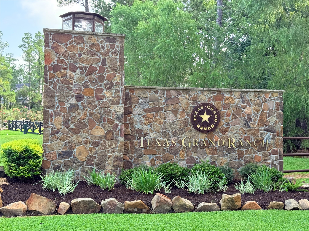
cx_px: 154
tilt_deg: +2.5
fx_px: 428
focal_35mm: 48
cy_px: 116
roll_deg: -1.5
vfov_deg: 30.3
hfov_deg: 39.7
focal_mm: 6.76
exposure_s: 1/270
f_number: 1.78
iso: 100
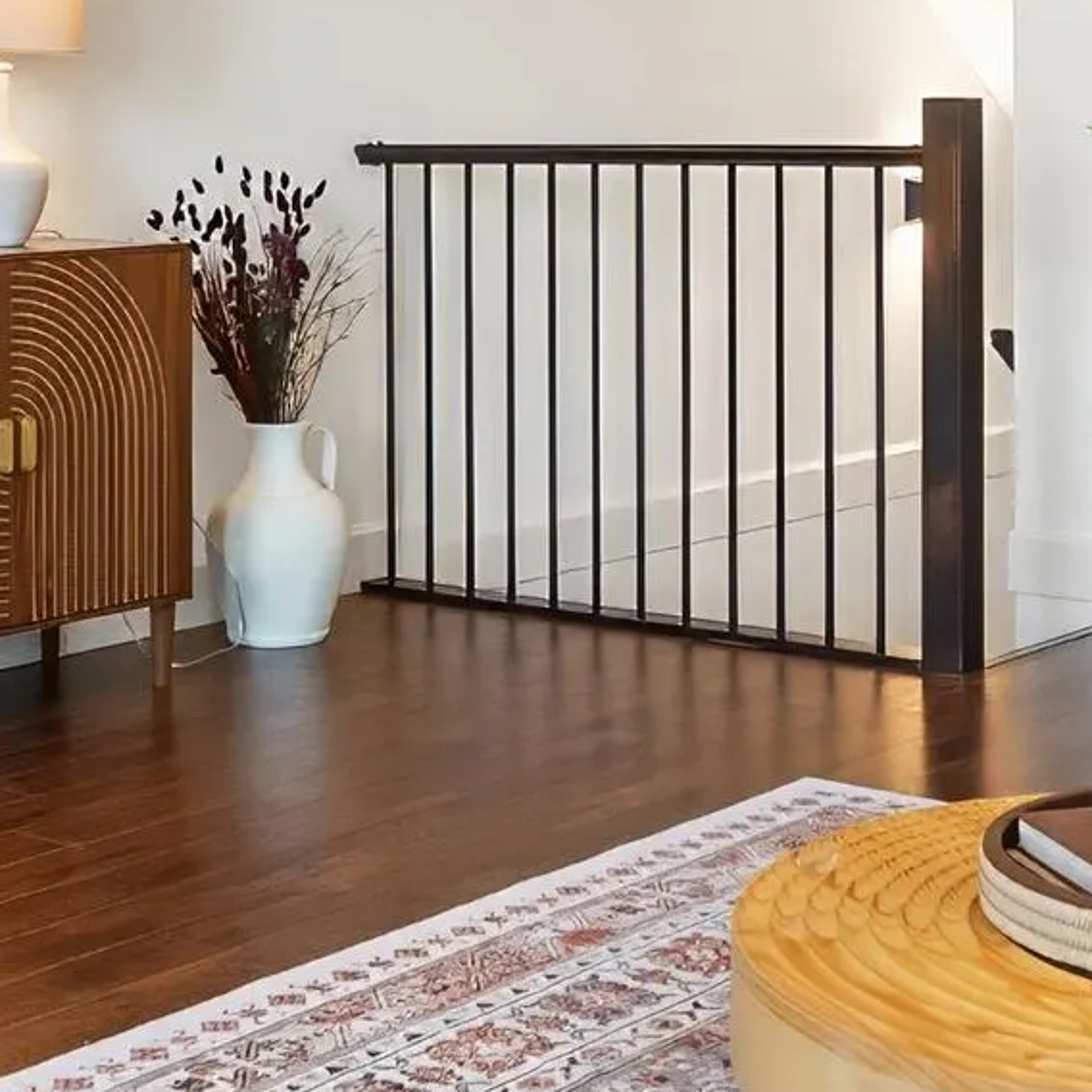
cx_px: 646
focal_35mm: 69
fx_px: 2463
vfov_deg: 24.5
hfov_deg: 25.0
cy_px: 175
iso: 320
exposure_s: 1/13
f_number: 7.1
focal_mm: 10
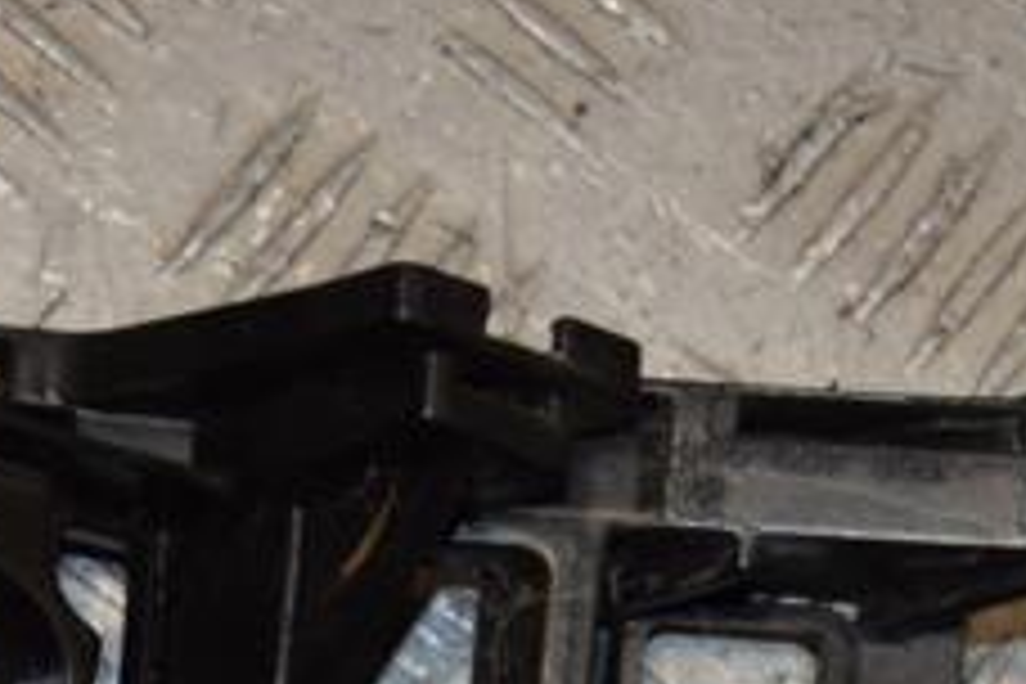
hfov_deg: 11.5
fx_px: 5053
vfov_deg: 7.7
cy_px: 801
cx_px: 130
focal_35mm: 177
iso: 800
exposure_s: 1/200
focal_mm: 45
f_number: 10
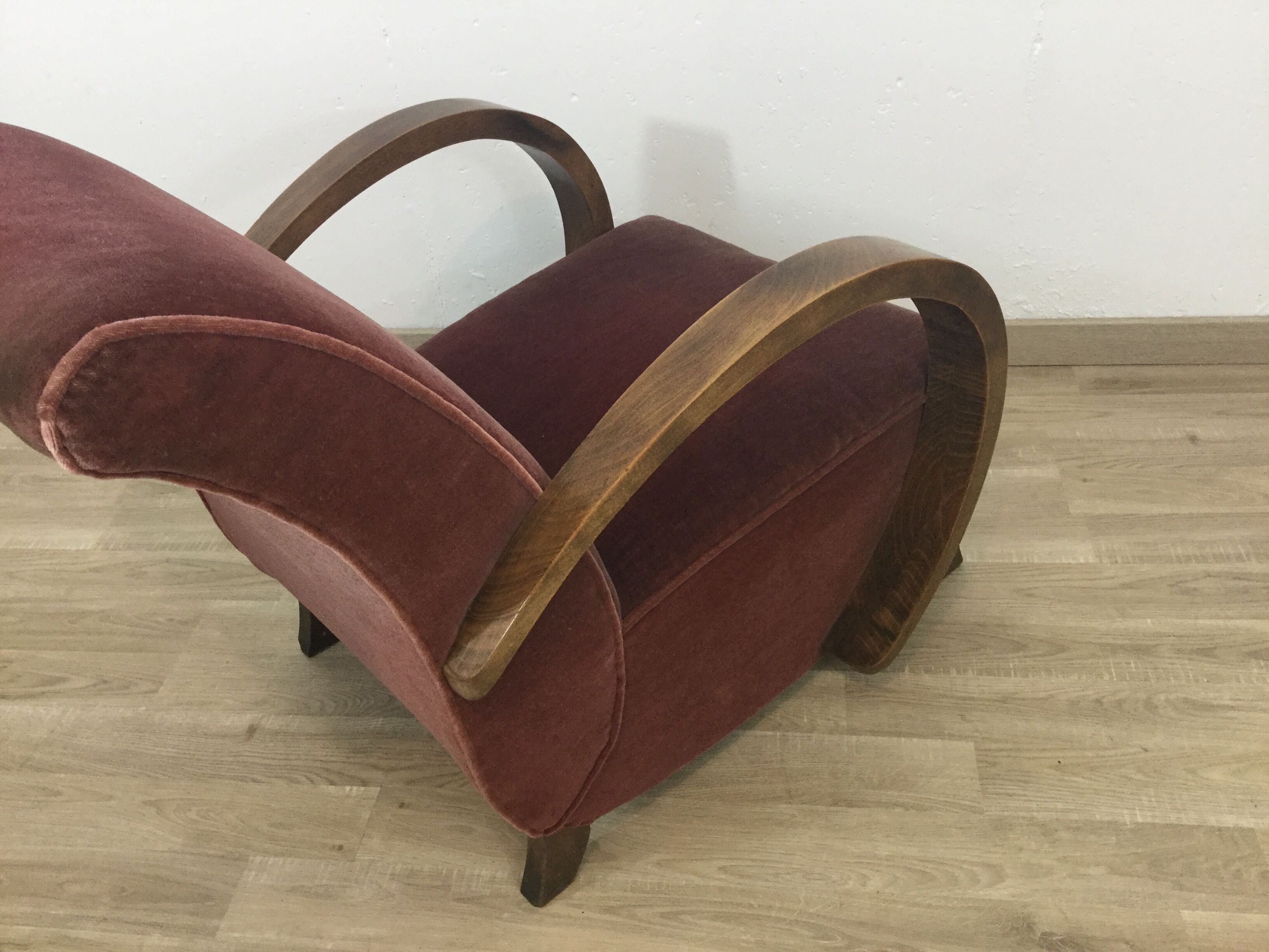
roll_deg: +3.7
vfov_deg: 45.4
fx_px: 1136
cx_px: 634
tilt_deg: -38.0
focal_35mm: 31
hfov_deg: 58.4
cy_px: 476
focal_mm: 3.3
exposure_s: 1/33
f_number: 2.4
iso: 125
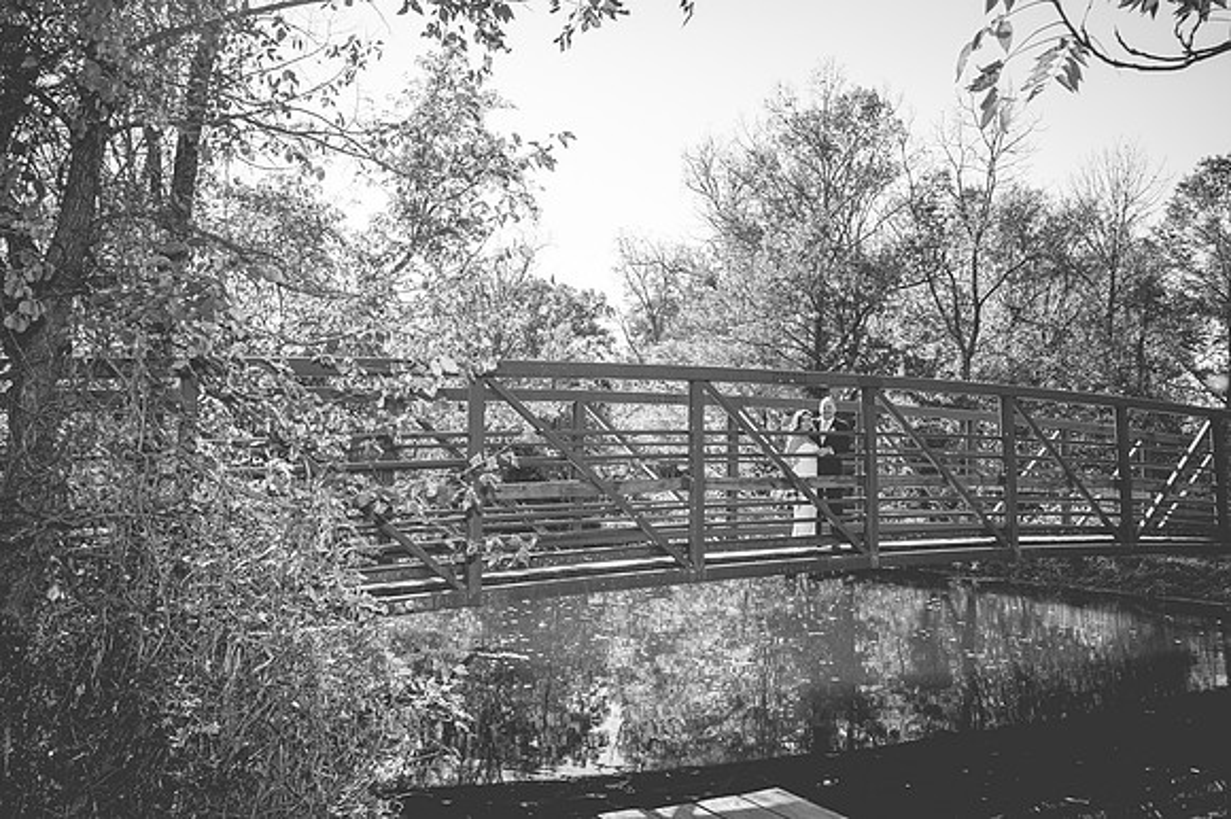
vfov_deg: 44.6
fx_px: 999
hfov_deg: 63.3
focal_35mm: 29
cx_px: 616
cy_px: 409
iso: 100
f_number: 6.3
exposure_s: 1/160
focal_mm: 29
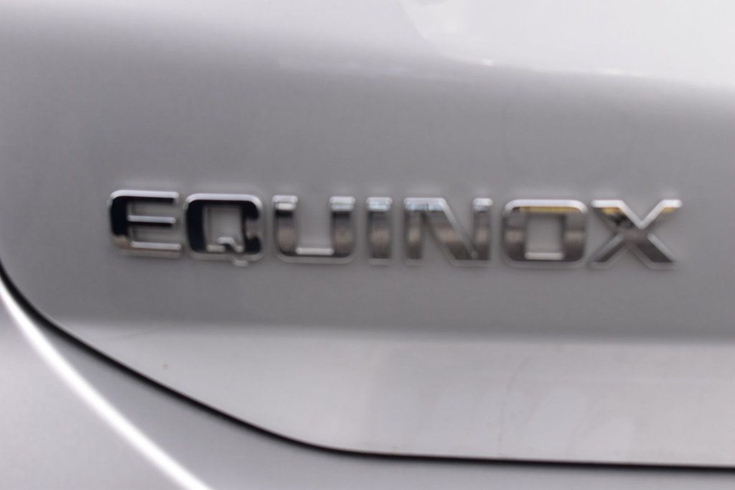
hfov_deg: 27.0
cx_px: 368
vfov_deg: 18.2
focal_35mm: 75
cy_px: 245
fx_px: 1531
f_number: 8
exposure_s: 1/80
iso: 400
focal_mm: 50
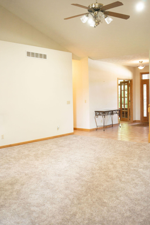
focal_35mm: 35
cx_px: 75
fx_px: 219
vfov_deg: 54.4
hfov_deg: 37.9
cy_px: 112
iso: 640
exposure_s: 1/400
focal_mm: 35
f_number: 2.5
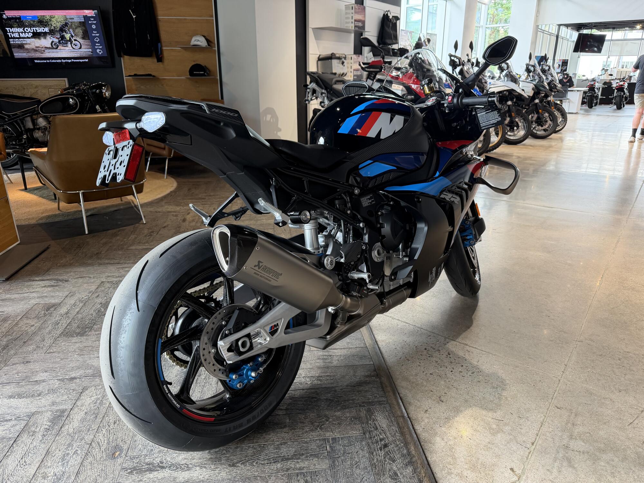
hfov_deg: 71.6
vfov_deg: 56.8
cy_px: 242
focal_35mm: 24
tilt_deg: -20.2
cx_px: 322
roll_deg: -0.3
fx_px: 446
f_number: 1.78
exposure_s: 1/60
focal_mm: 6.76
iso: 200
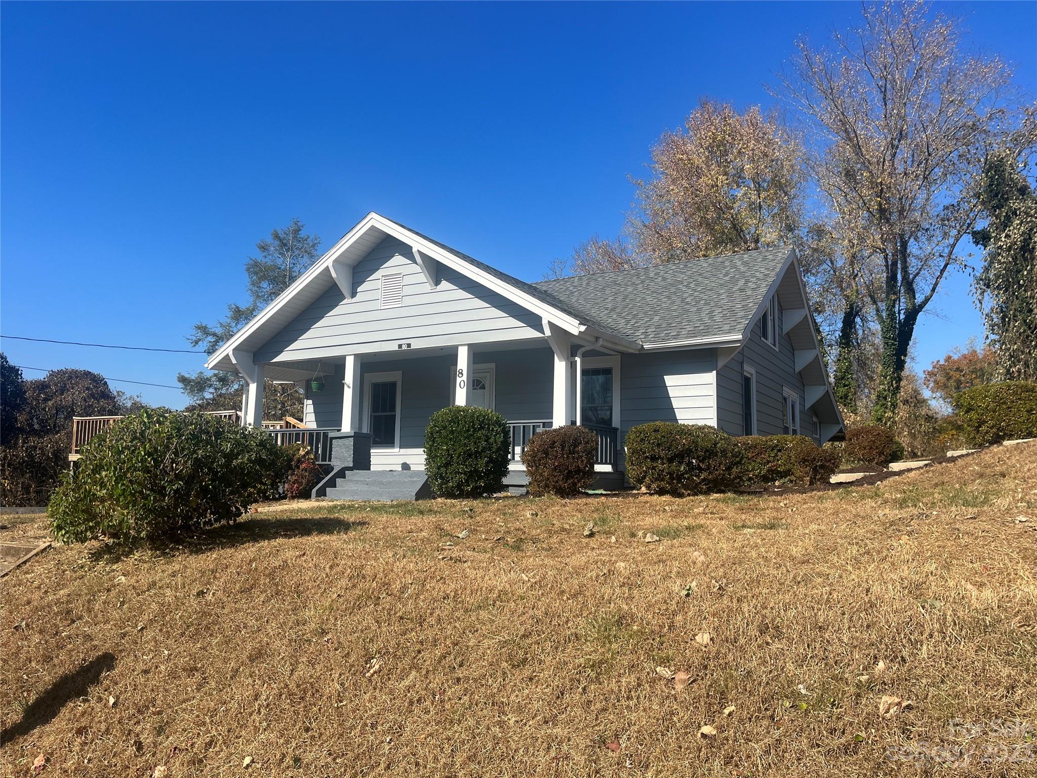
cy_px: 389
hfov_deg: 67.3
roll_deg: -1.0
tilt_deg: +7.5
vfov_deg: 53.1
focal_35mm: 26
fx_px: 779
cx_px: 518
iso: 50
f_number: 1.6
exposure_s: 1/3311
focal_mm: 5.1
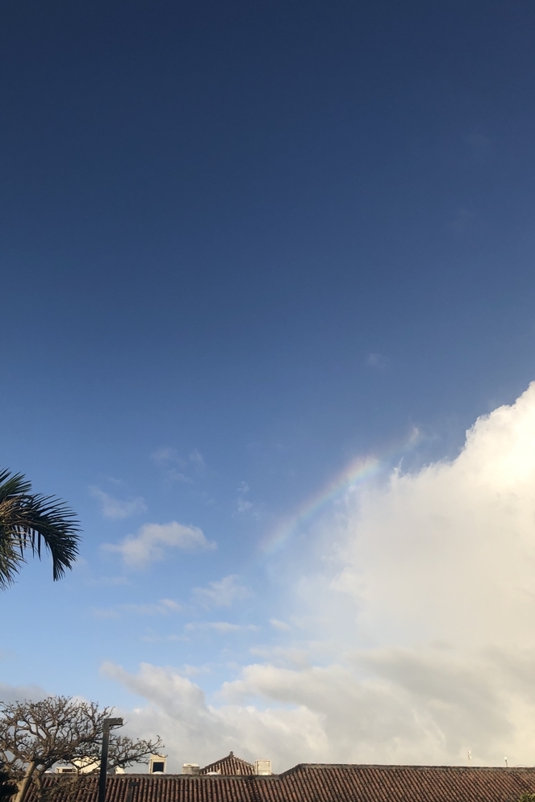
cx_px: 254
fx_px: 668
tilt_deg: +34.4
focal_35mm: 30
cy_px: 395
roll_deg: +0.6
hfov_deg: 43.6
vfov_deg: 61.9
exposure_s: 1/1946
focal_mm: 4
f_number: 1.8
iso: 20
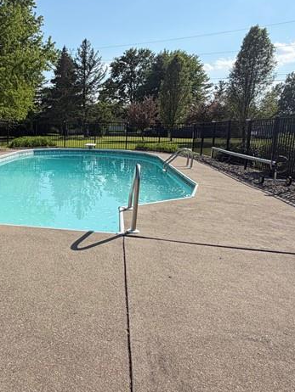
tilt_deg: -8.4
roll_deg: -0.6
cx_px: 41
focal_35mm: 31
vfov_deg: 58.2
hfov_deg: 42.5
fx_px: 352
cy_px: 179
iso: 20
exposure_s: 1/1001
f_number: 2.2
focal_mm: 2.22
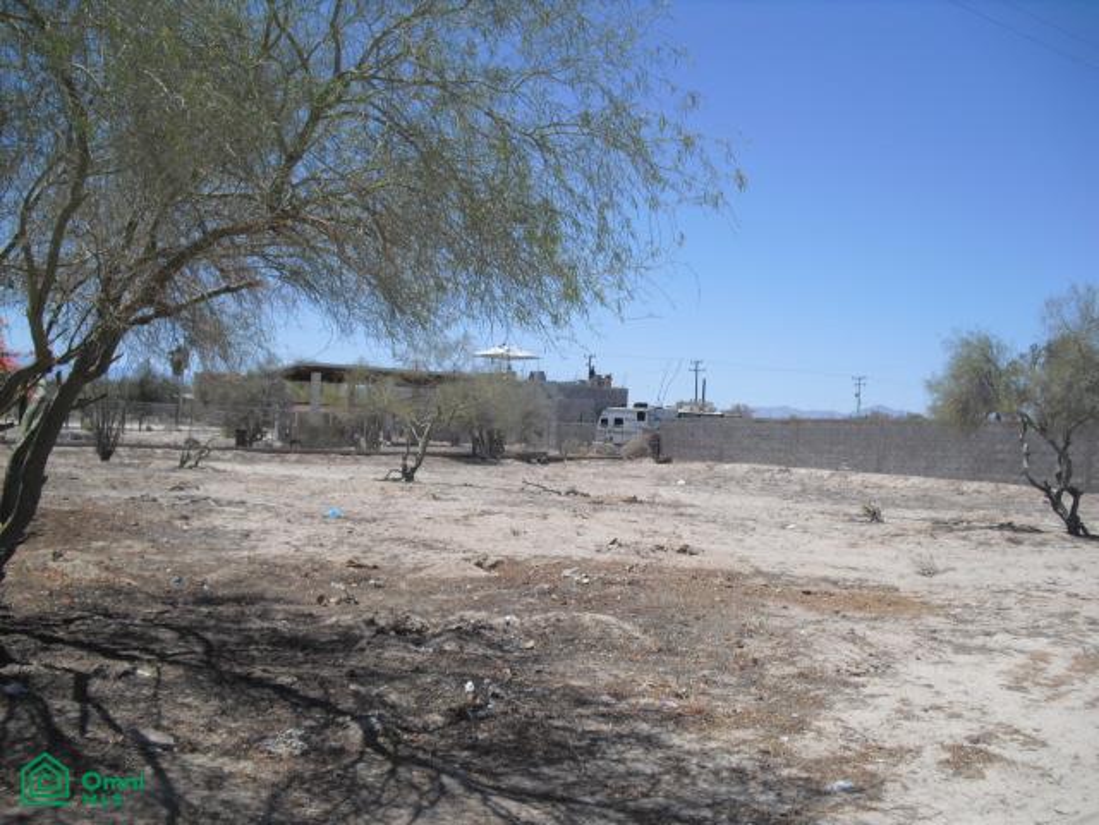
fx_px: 1143
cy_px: 412
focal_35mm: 36
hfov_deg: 51.4
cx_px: 550
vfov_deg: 39.7
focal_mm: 6.3
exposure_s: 1/200
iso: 64
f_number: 7.8
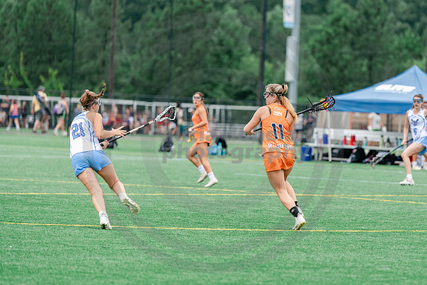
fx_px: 3379
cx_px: 304
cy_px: 142
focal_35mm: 285
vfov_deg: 4.8
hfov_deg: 7.2
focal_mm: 200
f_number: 3.2
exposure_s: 1/640
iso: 250
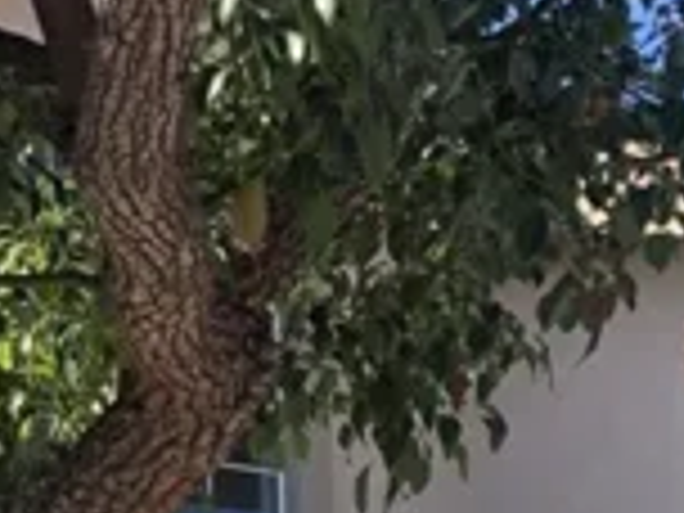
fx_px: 2727
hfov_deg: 13.1
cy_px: 1197
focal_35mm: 138
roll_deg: +0.7
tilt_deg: +2.8
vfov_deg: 9.6
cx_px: -488
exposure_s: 1/727
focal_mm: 3.99
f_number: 1.8
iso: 20
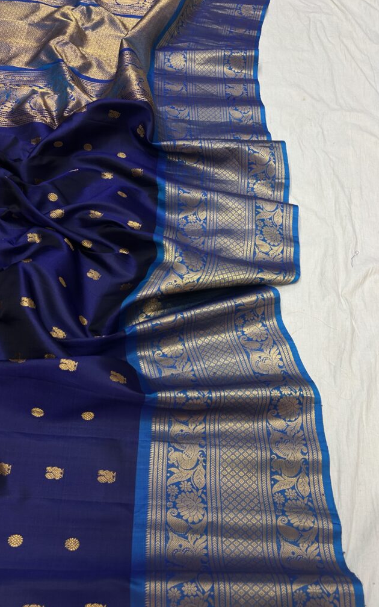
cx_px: 149
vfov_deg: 66.5
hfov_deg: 44.3
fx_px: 463
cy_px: 303
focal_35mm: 28
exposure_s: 1/101
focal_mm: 5.7
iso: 32
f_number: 1.5
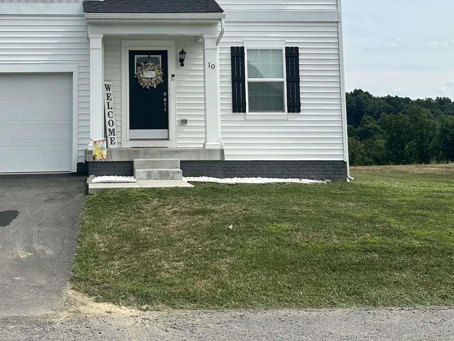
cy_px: 47
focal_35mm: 54
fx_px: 708
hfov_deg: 35.0
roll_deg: +0.0
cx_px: 133
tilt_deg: +7.3
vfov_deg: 26.3
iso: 80
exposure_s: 1/6211
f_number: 1.78
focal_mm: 6.86
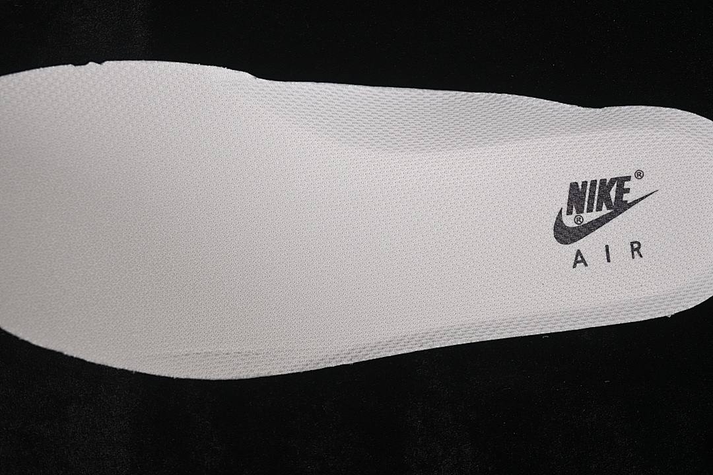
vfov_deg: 18.2
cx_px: 356
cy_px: 238
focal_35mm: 75
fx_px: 1485
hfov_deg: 27.0
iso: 160
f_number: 7.1
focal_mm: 50
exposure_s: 1/80
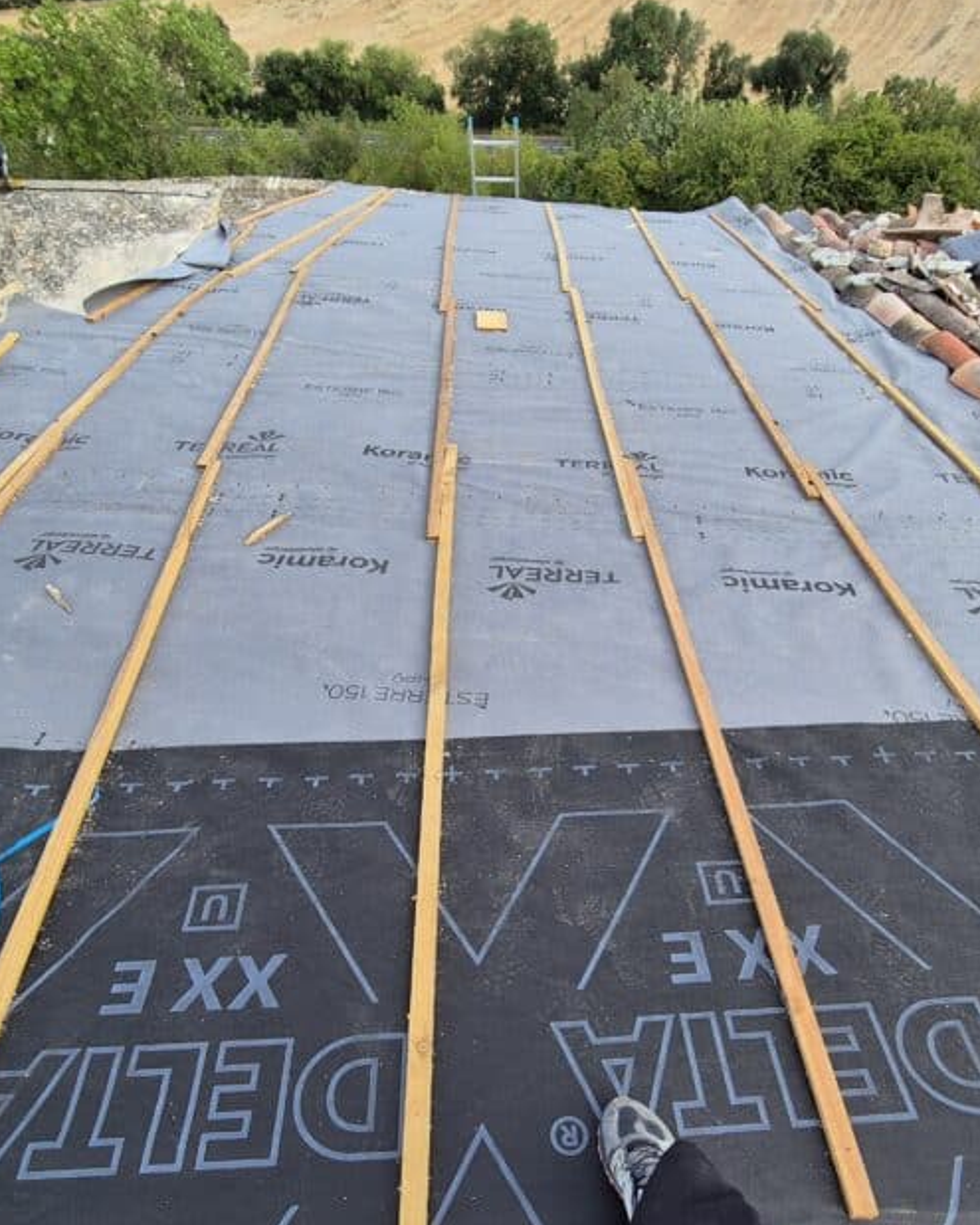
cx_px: 521
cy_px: 736
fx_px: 762
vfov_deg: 76.7
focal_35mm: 21
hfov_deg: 65.5
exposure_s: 1/638
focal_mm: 2.2
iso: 50
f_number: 2.2
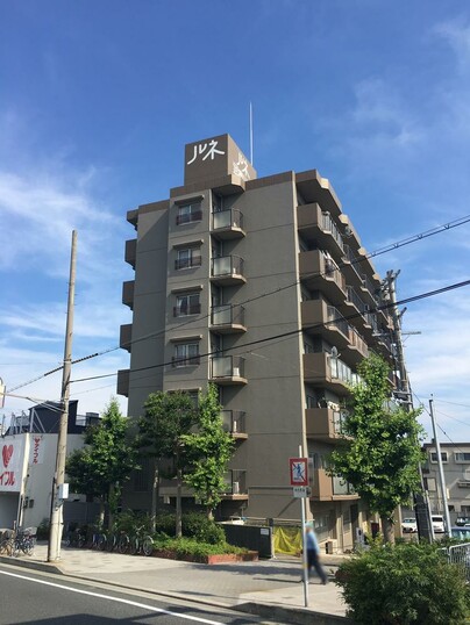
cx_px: 235
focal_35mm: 29
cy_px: 312
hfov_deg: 48.3
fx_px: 525
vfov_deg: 61.6
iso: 25
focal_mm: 4.15
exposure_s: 1/1326
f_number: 2.2
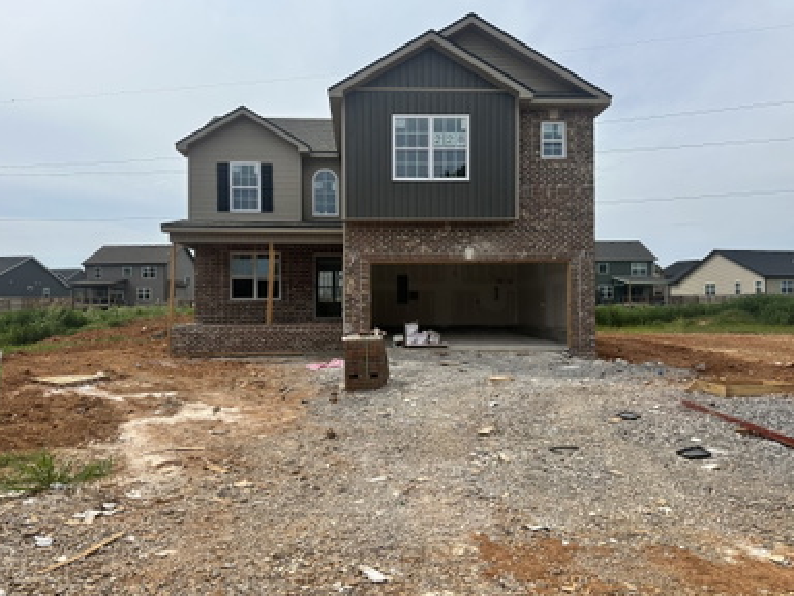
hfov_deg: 69.4
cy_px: 294
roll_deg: +0.3
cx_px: 389
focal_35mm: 25
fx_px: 573
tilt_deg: +1.1
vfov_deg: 54.9
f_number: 1.78
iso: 80
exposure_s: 1/6623
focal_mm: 6.86
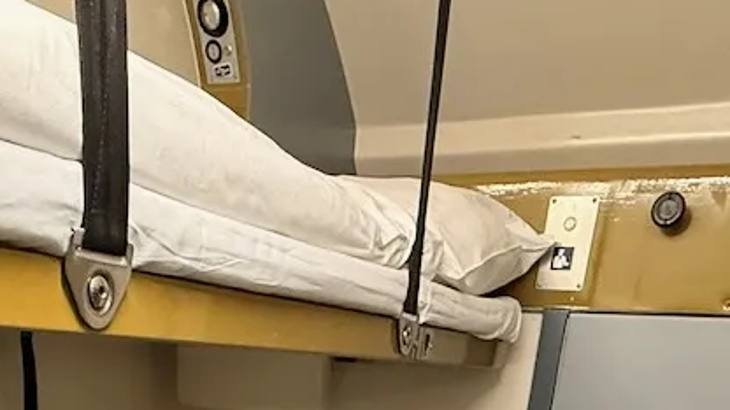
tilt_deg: -22.2
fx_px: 852
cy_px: 710
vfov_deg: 20.4
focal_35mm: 44
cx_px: 281
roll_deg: -4.2
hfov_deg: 46.1
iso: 400
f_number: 2.2
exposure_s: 1/50
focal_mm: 2.22
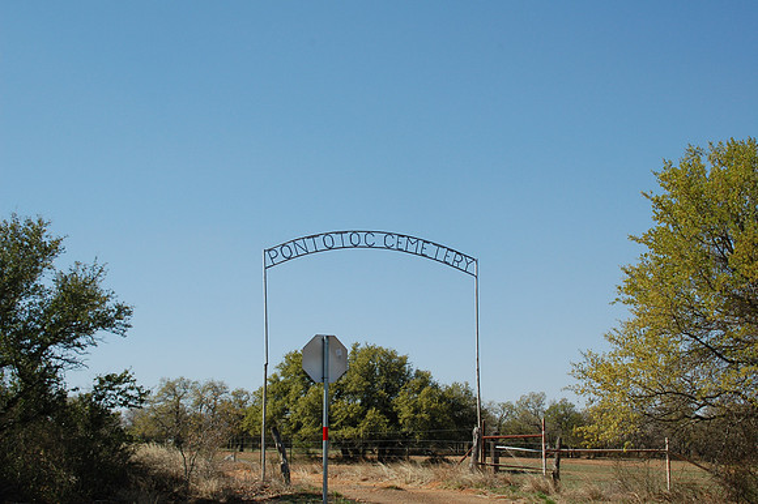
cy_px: 252
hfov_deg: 35.1
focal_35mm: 57
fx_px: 1199
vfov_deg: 23.8
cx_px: 379
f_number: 10
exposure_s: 1/400
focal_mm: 38
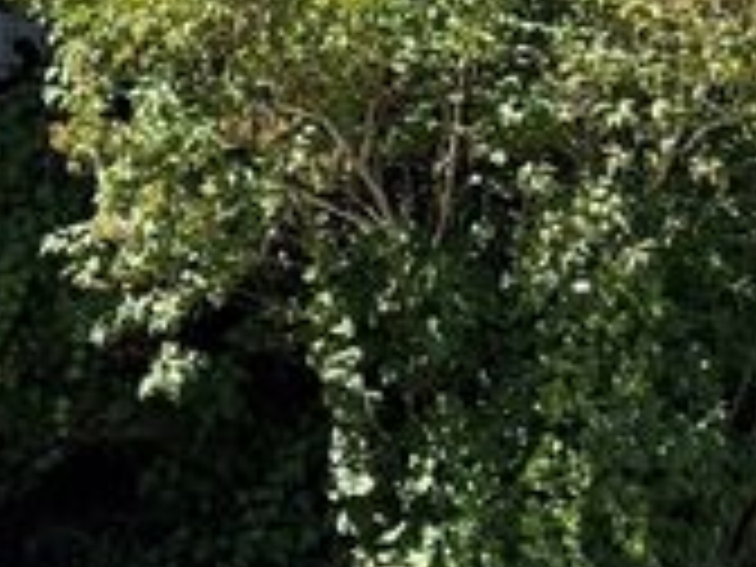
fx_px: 3713
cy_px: -200
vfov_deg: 8.6
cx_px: -536
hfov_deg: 11.0
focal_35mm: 170
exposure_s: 1/2342
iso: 100
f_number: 1.78
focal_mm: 6.76
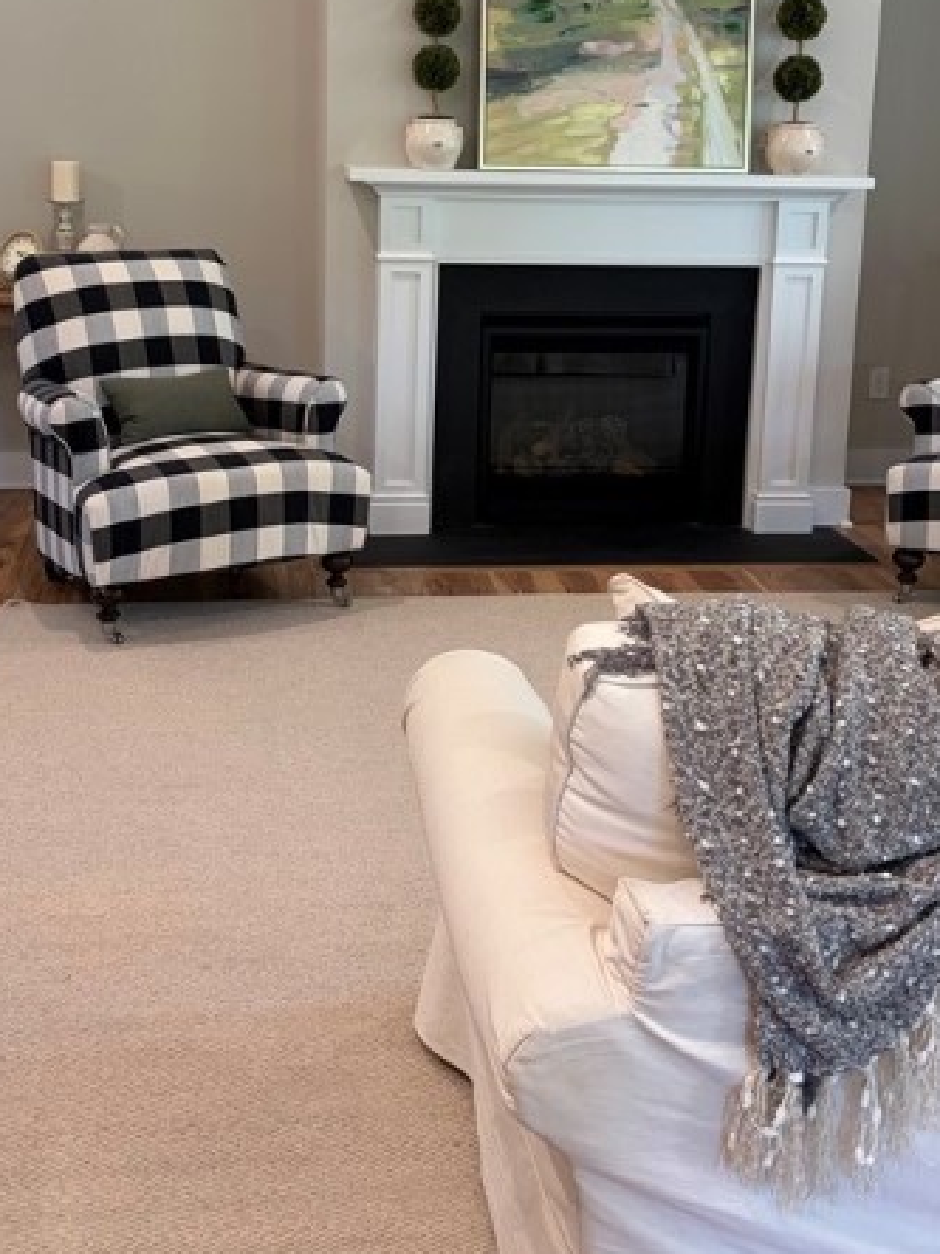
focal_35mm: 45
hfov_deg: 32.2
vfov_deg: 41.2
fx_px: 1629
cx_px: 426
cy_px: 364
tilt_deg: -10.1
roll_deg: -2.1
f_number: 1.6
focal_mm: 5.96
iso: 125
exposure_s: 1/60
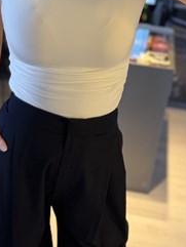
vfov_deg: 35.7
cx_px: 99
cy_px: 168
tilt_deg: -49.7
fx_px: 379
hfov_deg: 27.5
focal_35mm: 53
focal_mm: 6.76
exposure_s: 1/118
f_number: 1.78
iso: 200
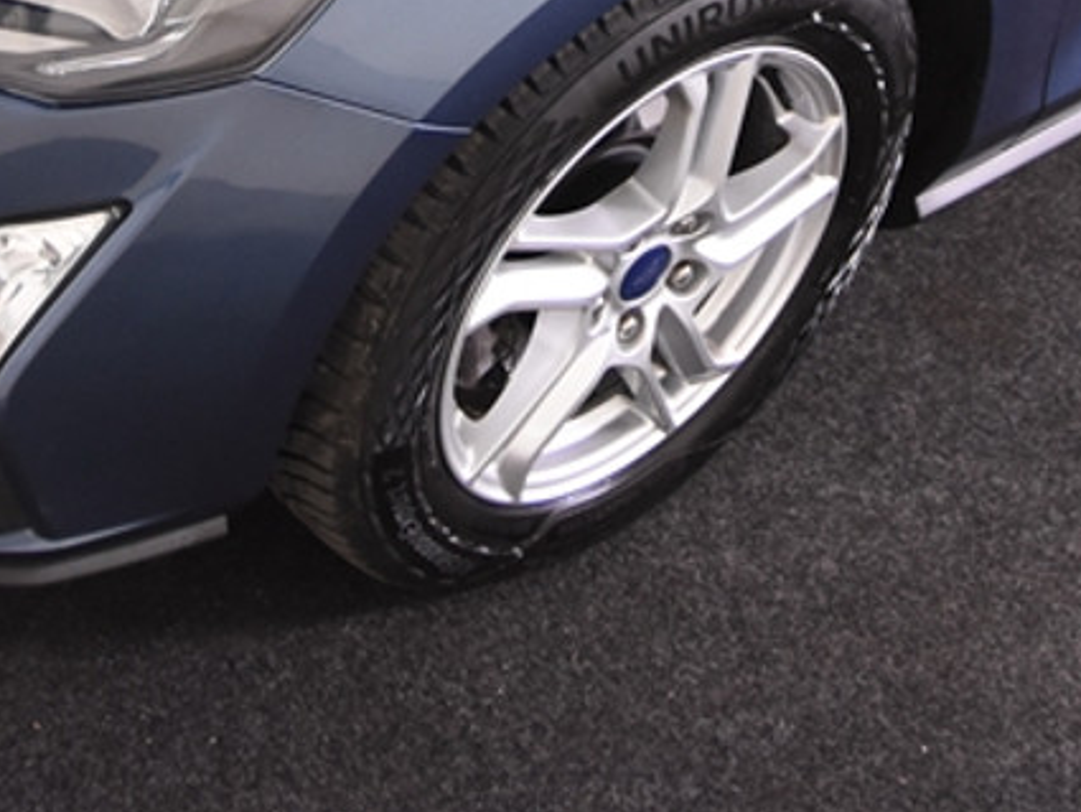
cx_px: 560
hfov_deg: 20.6
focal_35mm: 95
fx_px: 2968
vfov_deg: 14.6
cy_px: -368
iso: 1600
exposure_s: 1/40
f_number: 3.2
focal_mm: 20
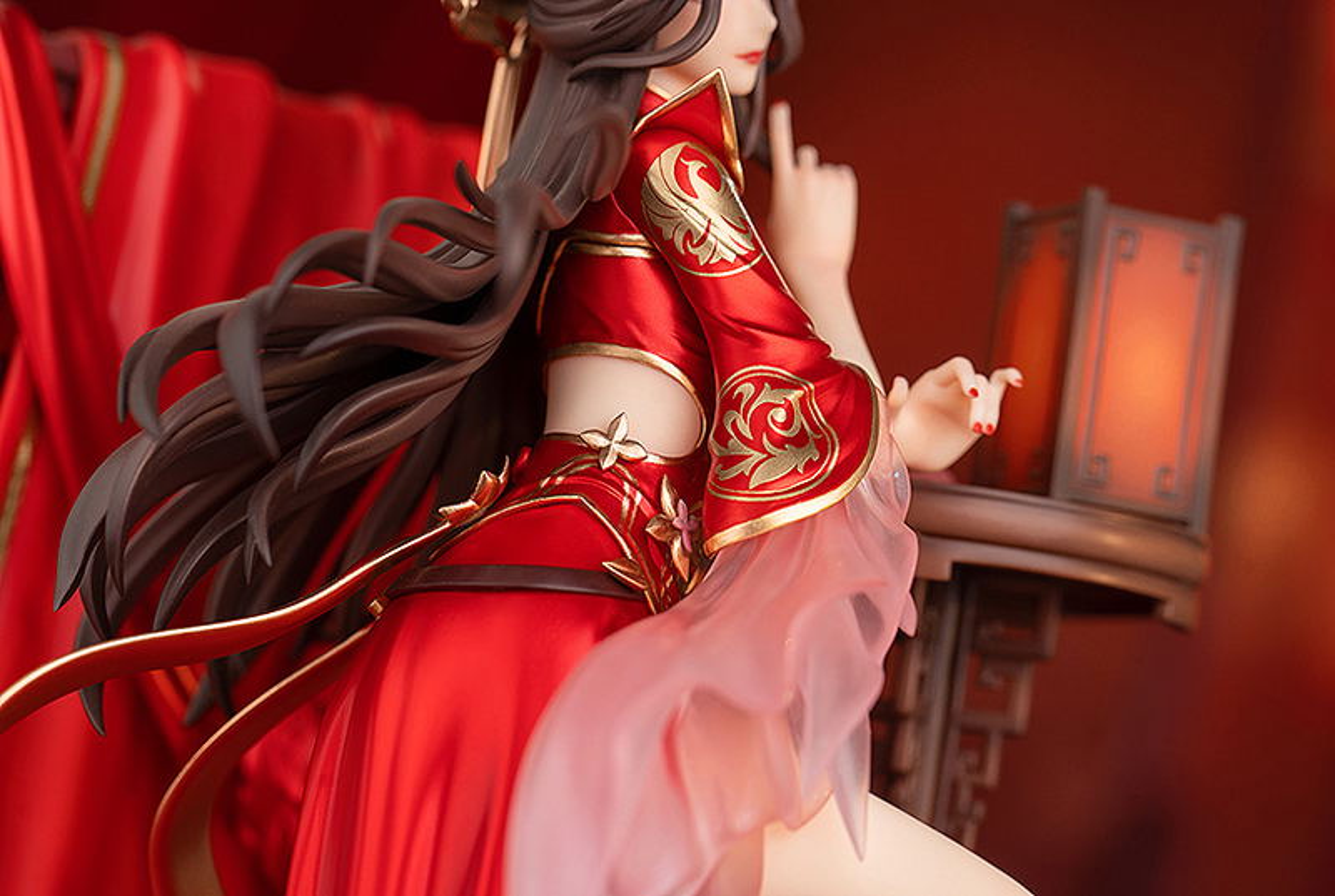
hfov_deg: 20.4
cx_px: 668
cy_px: 448
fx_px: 3716
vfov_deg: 13.8
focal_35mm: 100
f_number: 8
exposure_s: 1/100
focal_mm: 100
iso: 100
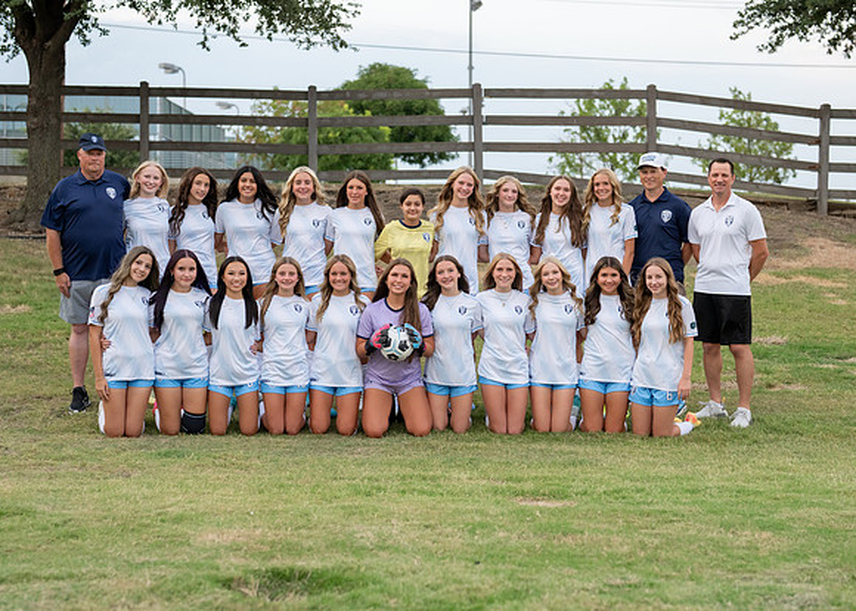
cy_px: 310
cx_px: 422
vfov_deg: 22.4
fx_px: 1540
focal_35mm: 63
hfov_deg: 31.1
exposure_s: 1/1250
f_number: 2.5
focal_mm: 50
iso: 800
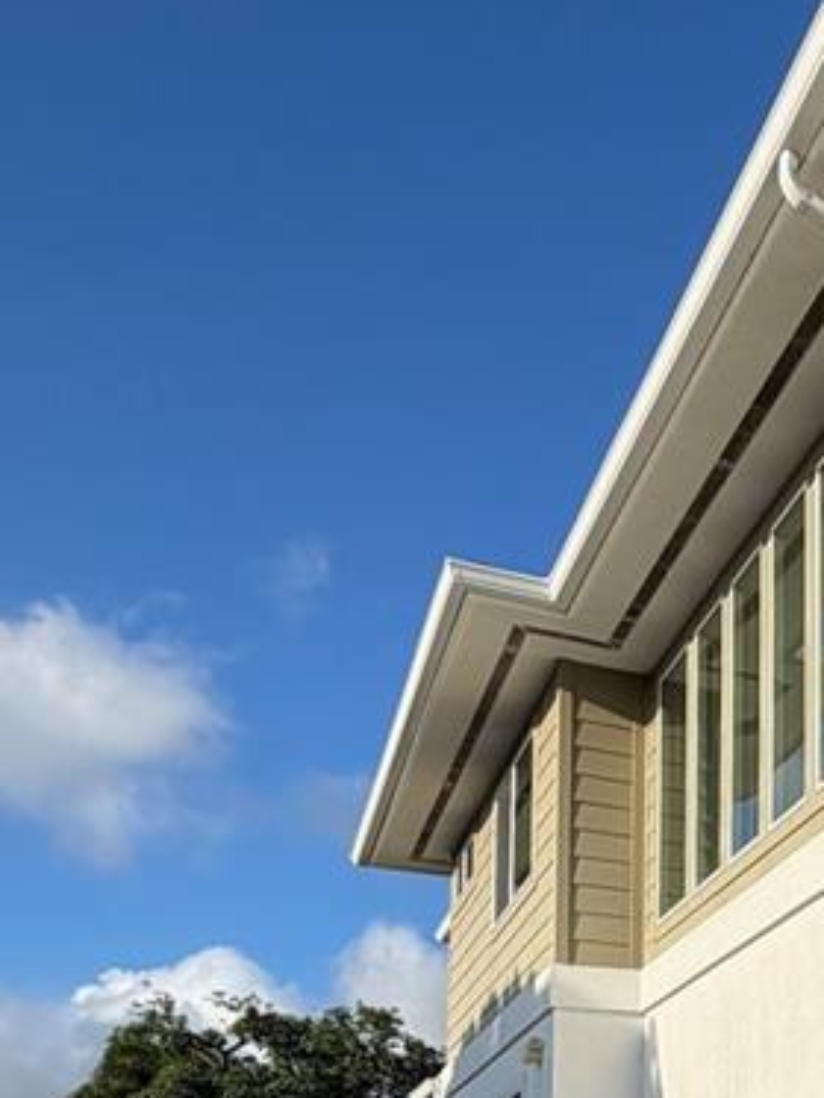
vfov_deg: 36.9
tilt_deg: +6.7
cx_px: 1089
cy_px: 1139
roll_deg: +1.4
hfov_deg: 26.8
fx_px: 1427
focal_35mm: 45
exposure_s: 1/1050
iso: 20
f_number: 2.2
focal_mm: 2.22
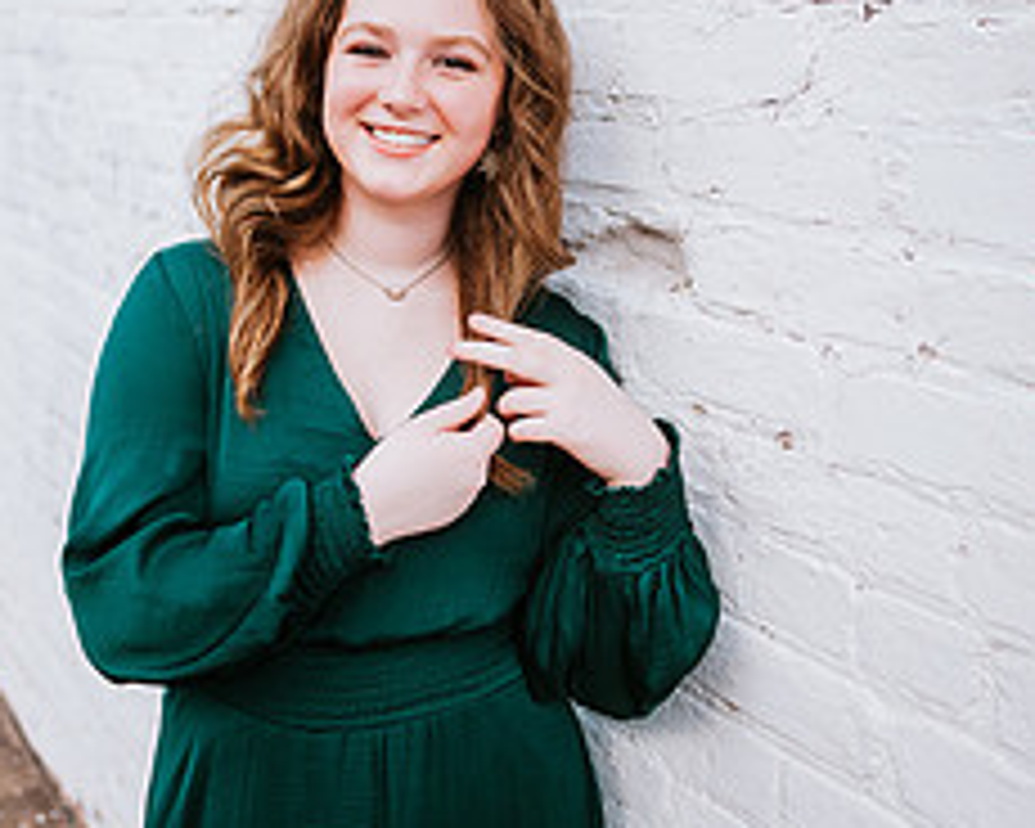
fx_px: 1348
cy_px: 310
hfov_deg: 41.6
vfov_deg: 34.0
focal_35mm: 44
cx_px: 369
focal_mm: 24
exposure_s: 1/640
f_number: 2
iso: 100
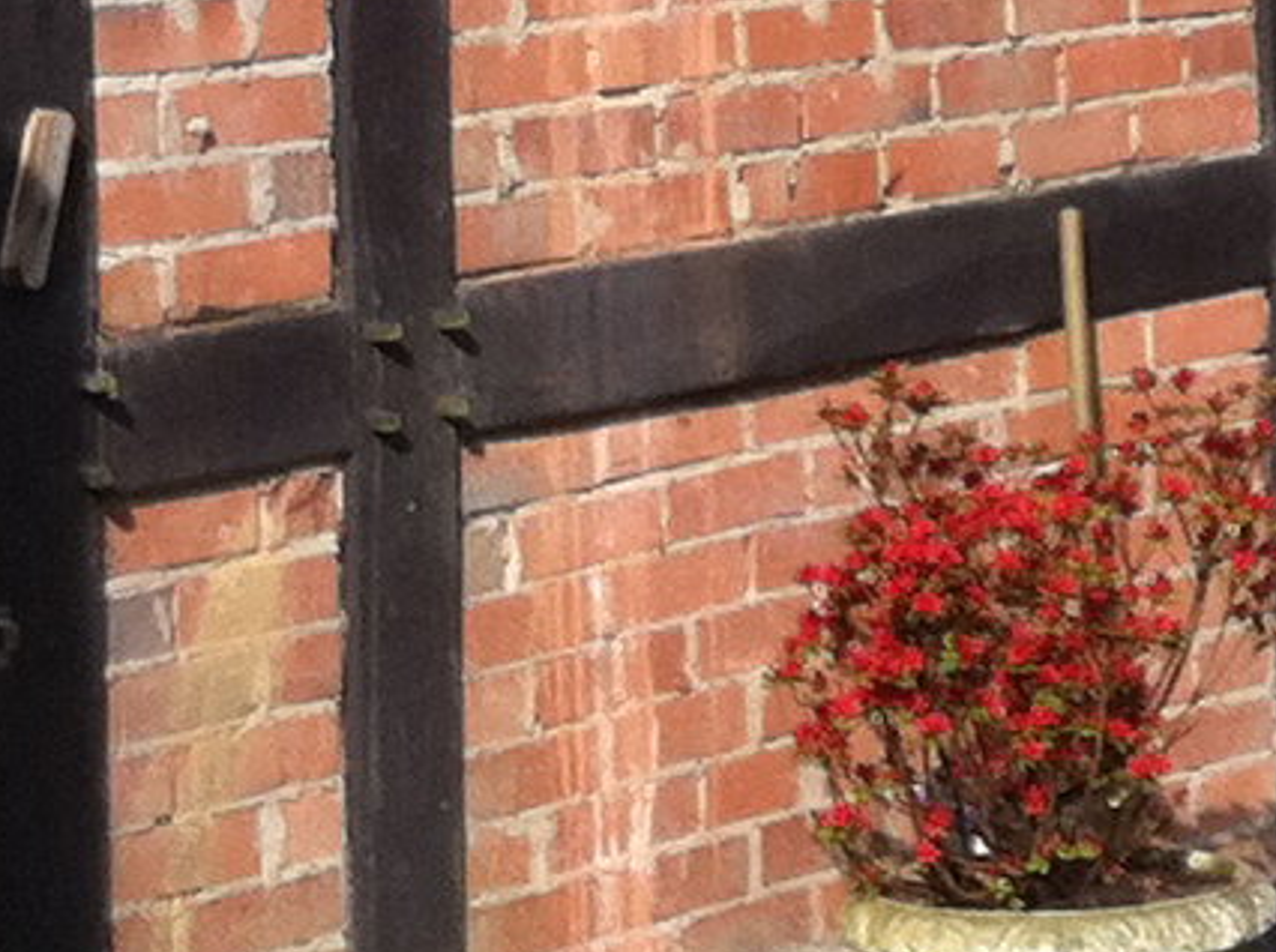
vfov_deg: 6.8
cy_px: -539
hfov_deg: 9.2
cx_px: 1372
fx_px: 7838
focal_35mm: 213
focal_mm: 3.85
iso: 80
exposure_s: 1/569
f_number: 2.8
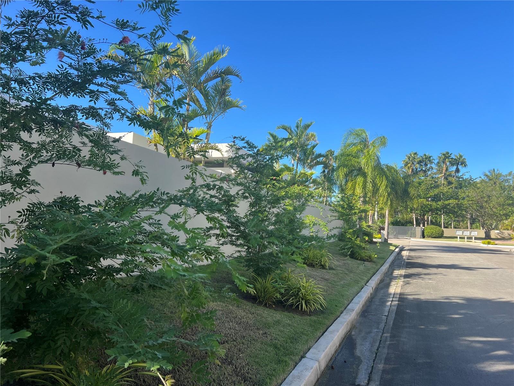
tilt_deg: +4.0
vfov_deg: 53.1
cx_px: 257
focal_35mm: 26
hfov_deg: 67.3
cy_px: 193
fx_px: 386
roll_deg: -2.3
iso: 50
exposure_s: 1/1972
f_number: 1.5
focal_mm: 5.7
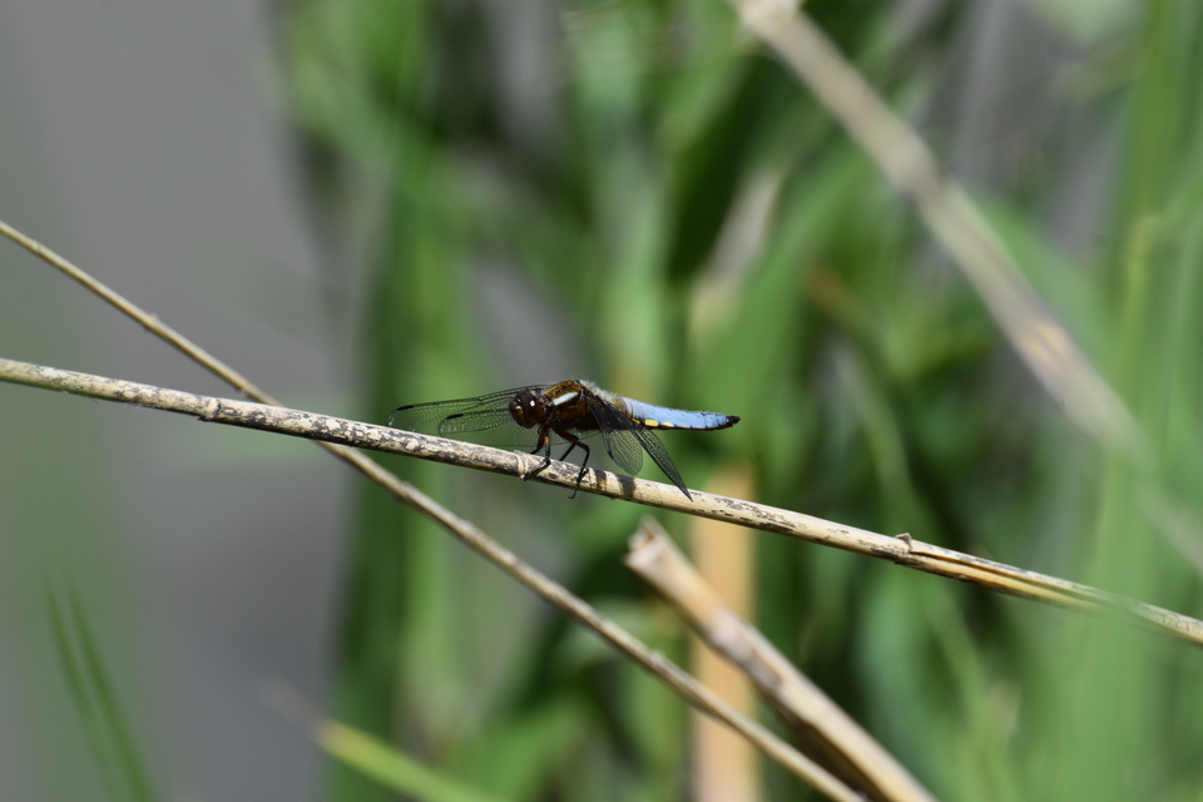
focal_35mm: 450
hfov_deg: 4.6
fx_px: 15036
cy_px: 401
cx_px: 602
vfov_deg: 3.1
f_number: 8
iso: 400
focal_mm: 300
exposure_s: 1/1000
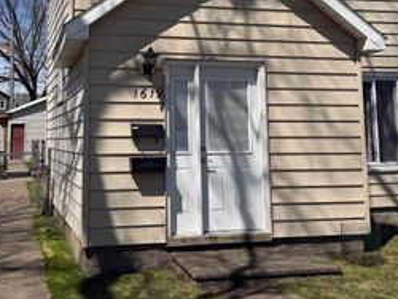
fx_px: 552
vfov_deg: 29.7
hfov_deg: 39.3
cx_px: 145
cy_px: 68
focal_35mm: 48
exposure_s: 1/6173
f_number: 1.78
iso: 80
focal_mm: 6.76
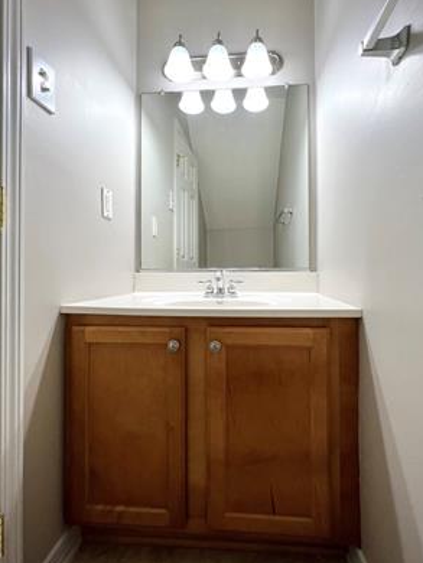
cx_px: 228
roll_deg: -0.8
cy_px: 270
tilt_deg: +0.5
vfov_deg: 94.4
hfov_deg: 78.0
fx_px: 260
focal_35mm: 16
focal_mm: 1.57
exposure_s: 1/120
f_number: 1.8
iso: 80
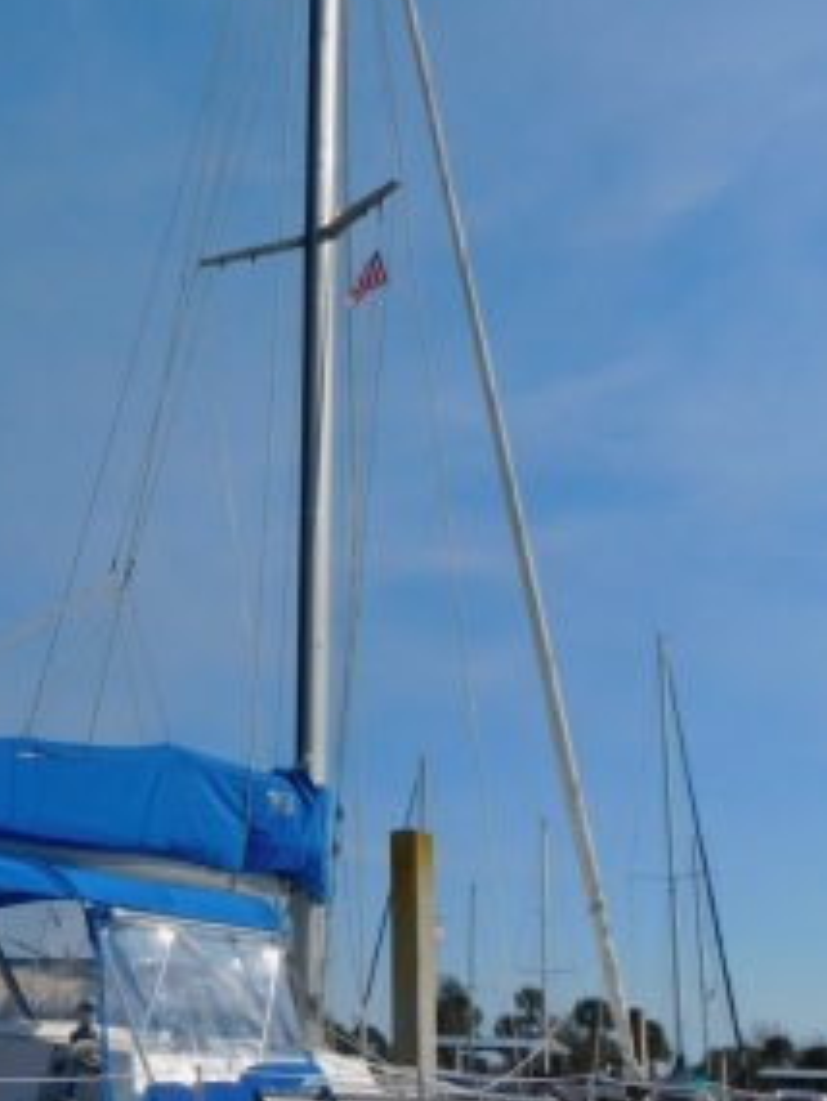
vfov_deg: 32.7
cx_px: 19
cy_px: 572
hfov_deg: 23.9
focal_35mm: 59
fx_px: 1878
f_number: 6.4
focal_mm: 4.9
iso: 125
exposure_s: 1/800
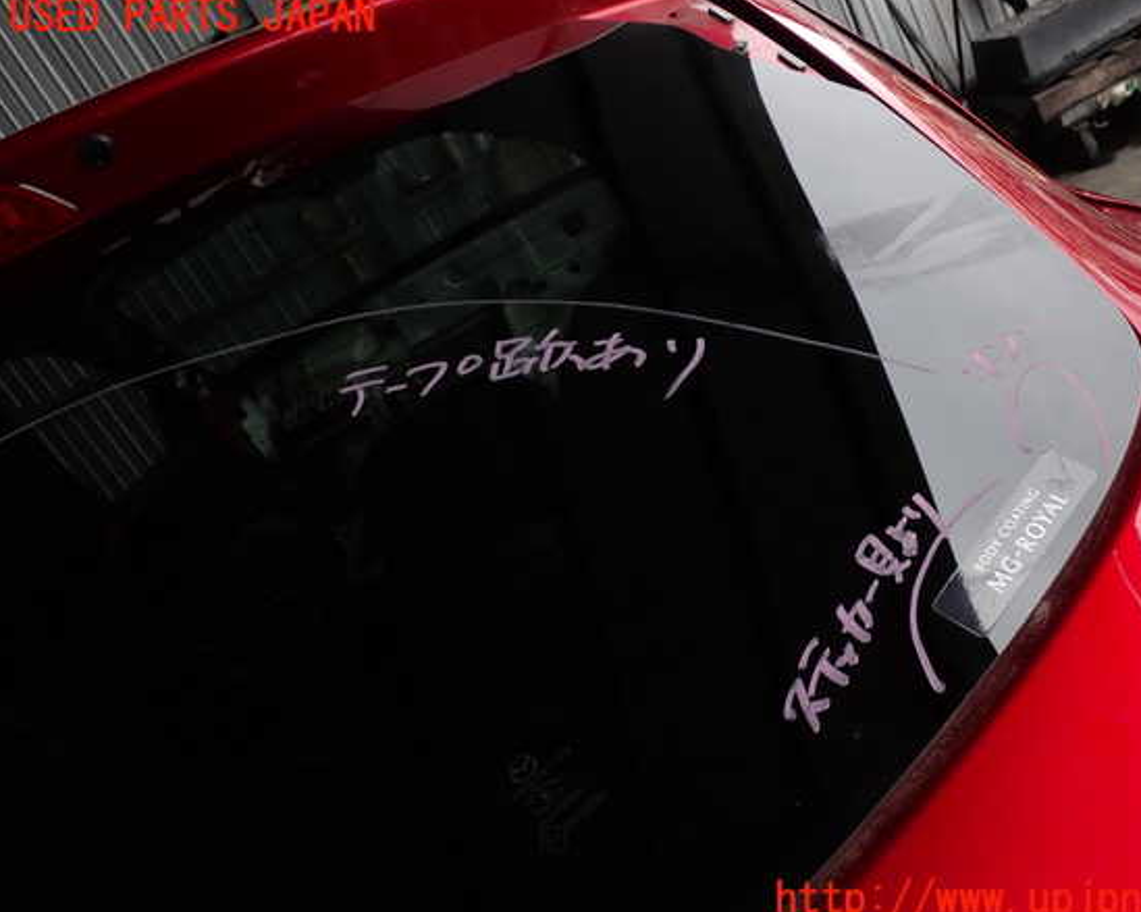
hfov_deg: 55.6
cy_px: 459
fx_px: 1080
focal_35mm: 32
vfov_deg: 45.8
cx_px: 621
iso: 100
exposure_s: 1/80
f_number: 3.2
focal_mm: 5.4
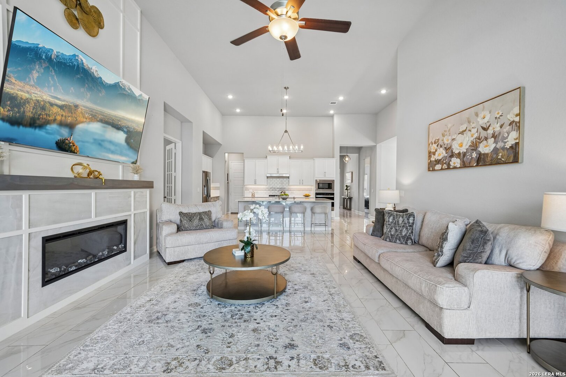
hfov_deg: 100.4
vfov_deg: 77.3
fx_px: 236
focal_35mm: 15
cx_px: 283
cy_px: 188
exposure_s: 1/50
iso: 800
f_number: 8
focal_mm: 15
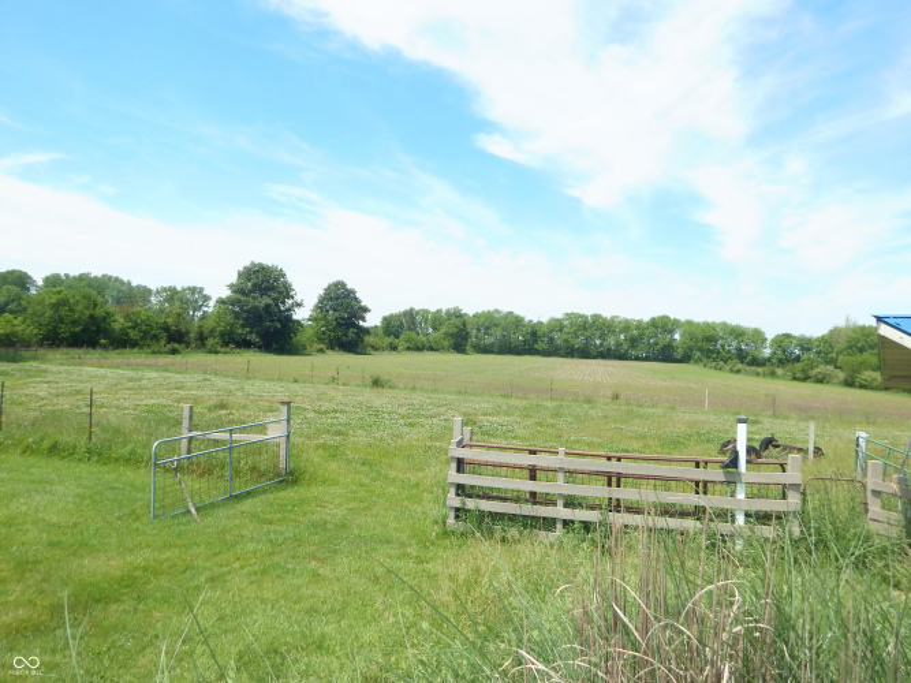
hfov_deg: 76.4
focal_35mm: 22
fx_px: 579
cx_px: 456
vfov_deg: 61.1
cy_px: 342
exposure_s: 1/500
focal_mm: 4
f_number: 6
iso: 125
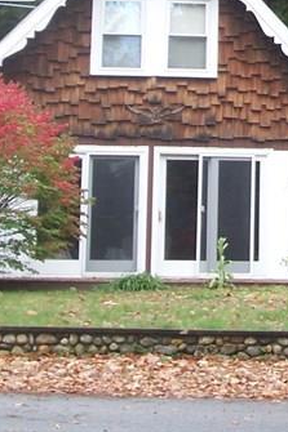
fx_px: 1489
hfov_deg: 10.9
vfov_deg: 16.0
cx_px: 285
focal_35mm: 124
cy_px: -61
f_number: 3.9
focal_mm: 6.4
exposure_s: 1/60
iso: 80
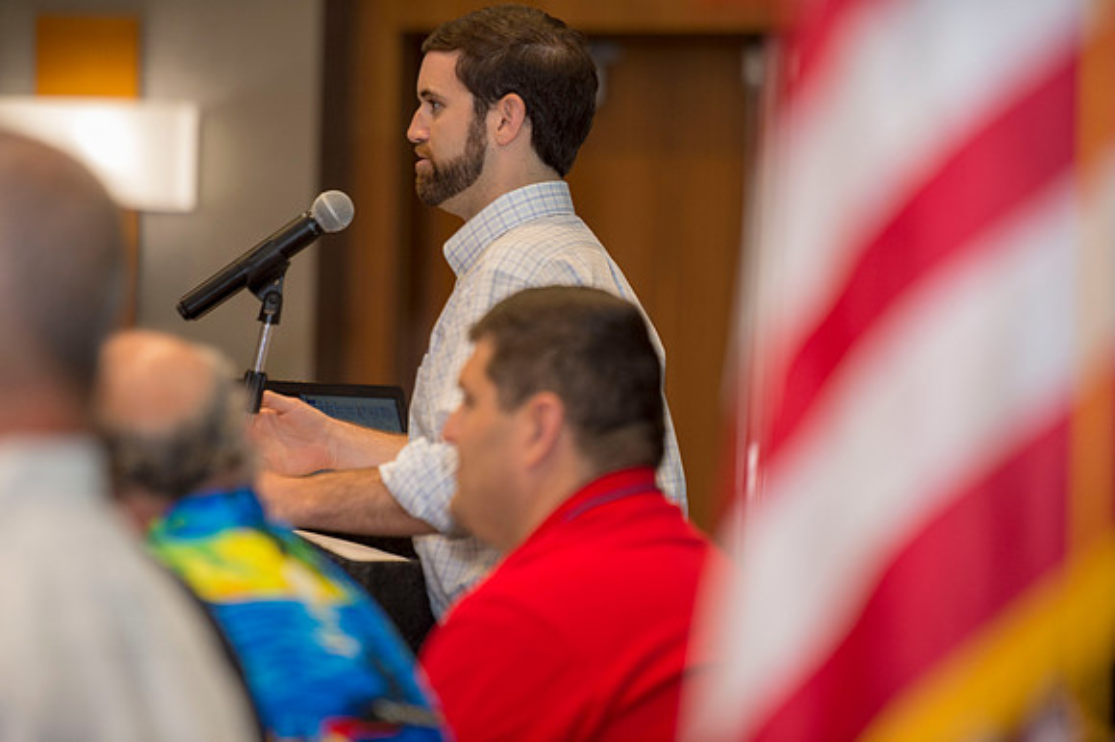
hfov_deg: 11.1
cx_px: 558
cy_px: 371
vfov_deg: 7.4
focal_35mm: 185
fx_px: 5726
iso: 1250
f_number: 2.8
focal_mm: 185
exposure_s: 1/250
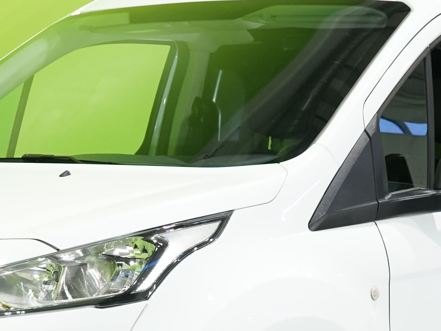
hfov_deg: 14.2
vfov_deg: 10.7
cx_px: 228
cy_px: 238
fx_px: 1771
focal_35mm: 139
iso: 800
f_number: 5.6
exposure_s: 1/30
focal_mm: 40
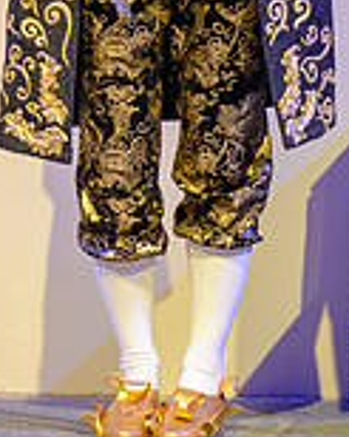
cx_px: -183
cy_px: -295
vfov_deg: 2.0
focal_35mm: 953
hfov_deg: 1.6
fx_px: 12317
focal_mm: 200
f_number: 2.8
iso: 1000
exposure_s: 1/100
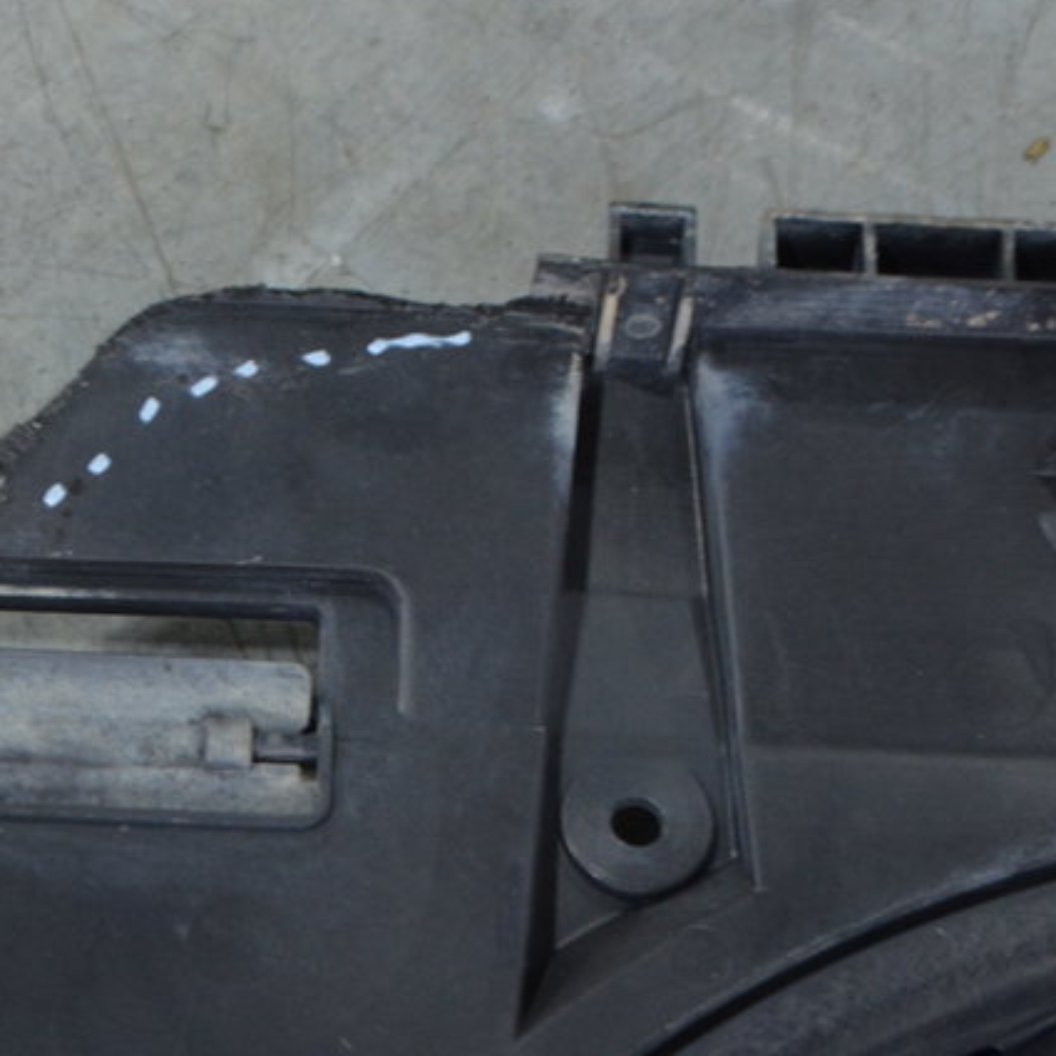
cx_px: -7
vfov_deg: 11.9
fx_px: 5074
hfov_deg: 11.8
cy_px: 487
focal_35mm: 147
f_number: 5.6
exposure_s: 1/40
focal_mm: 48
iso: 800
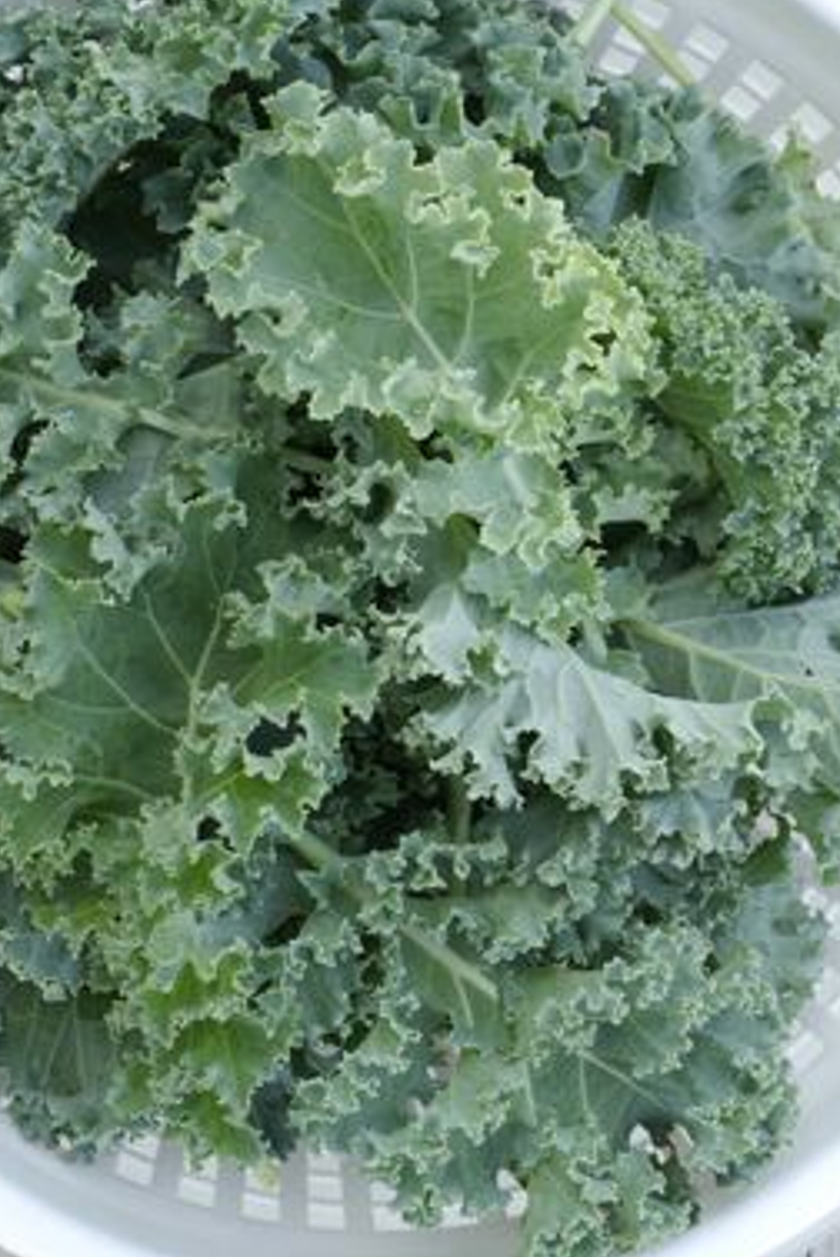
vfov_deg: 25.7
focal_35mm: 79
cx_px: 343
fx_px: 2760
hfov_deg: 17.3
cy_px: 620
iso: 200
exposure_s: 1/15
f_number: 11
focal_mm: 28
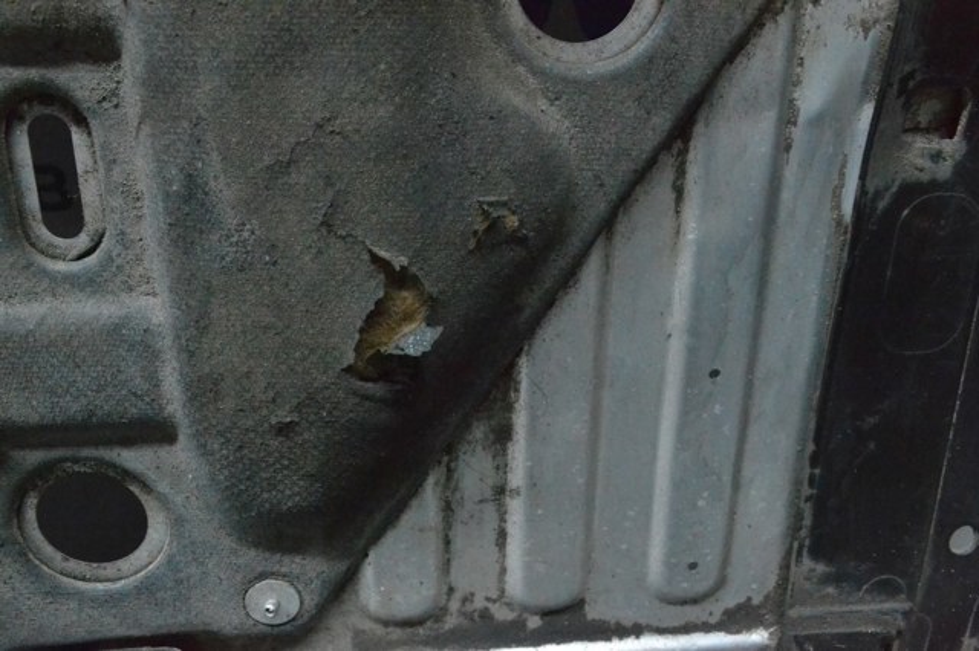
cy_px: 326
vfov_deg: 39.9
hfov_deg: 57.2
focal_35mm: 33
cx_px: 490
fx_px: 897
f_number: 10
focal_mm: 22
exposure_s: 1/125
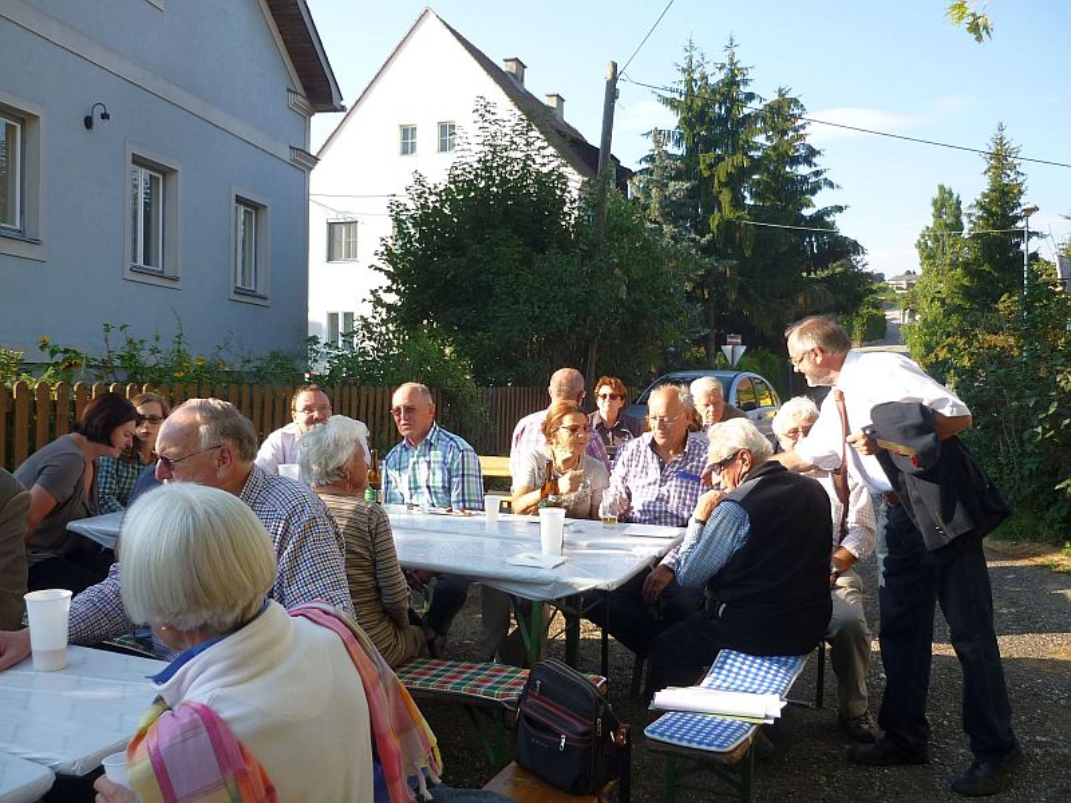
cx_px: 536
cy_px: 402
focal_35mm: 33
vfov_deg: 42.9
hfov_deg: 55.4
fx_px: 1021
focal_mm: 5.5
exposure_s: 1/320
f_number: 2.8
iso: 80
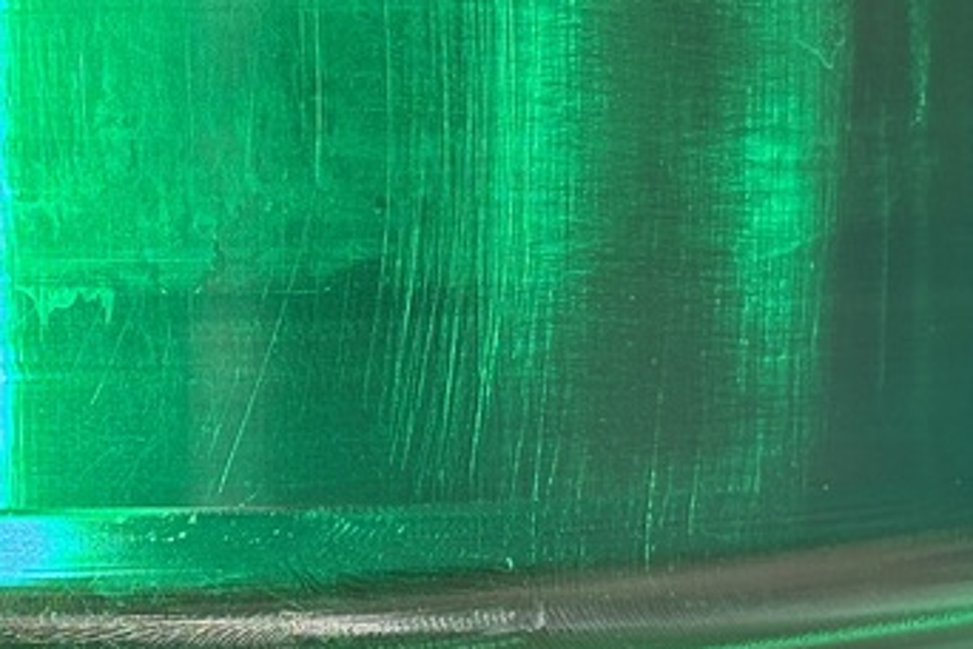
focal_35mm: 162
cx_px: 154
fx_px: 4378
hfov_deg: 12.6
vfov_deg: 8.5
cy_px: 202
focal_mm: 5.96
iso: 40
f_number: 1.6
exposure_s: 1/126
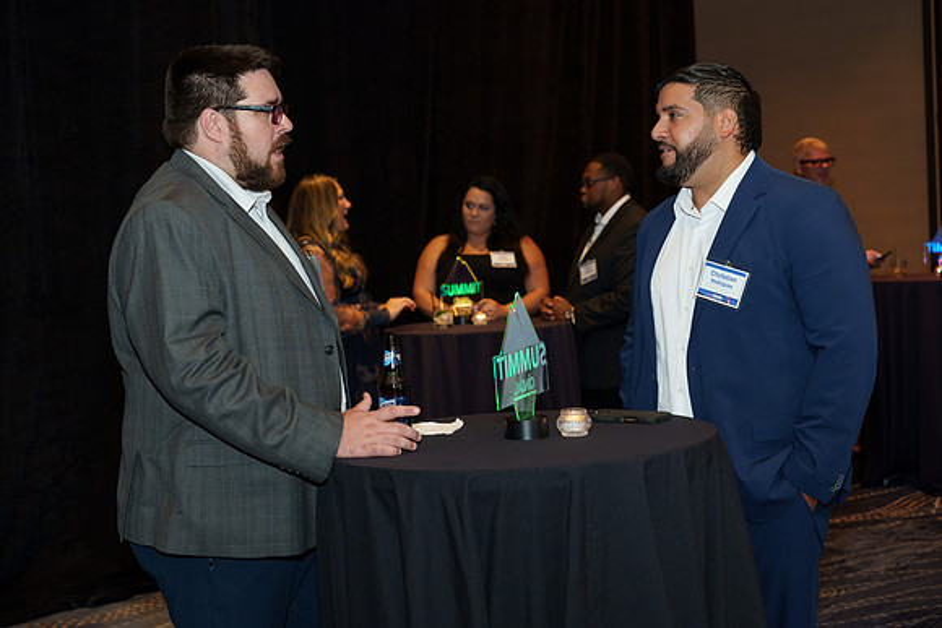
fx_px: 1439
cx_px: 471
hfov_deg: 36.2
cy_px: 314
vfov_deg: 24.6
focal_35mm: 55
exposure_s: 1/60
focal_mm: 55
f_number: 4.5
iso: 1250
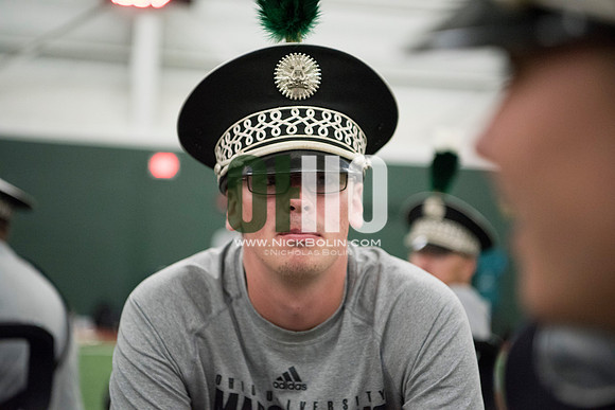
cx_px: 308
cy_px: 205
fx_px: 1196
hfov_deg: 28.8
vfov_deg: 19.5
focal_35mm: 70
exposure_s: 1/320
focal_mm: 70
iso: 3200
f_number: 3.2
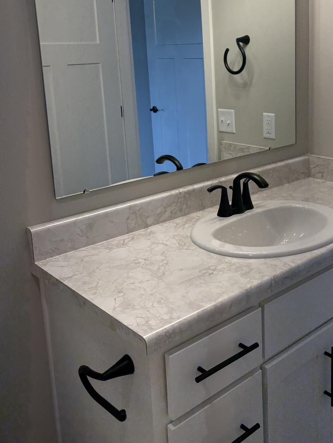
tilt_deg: -11.1
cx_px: 234
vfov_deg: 47.0
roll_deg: +1.9
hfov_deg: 36.3
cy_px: 142
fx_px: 500
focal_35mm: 39
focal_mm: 5.96
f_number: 1.6
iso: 100
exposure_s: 1/229
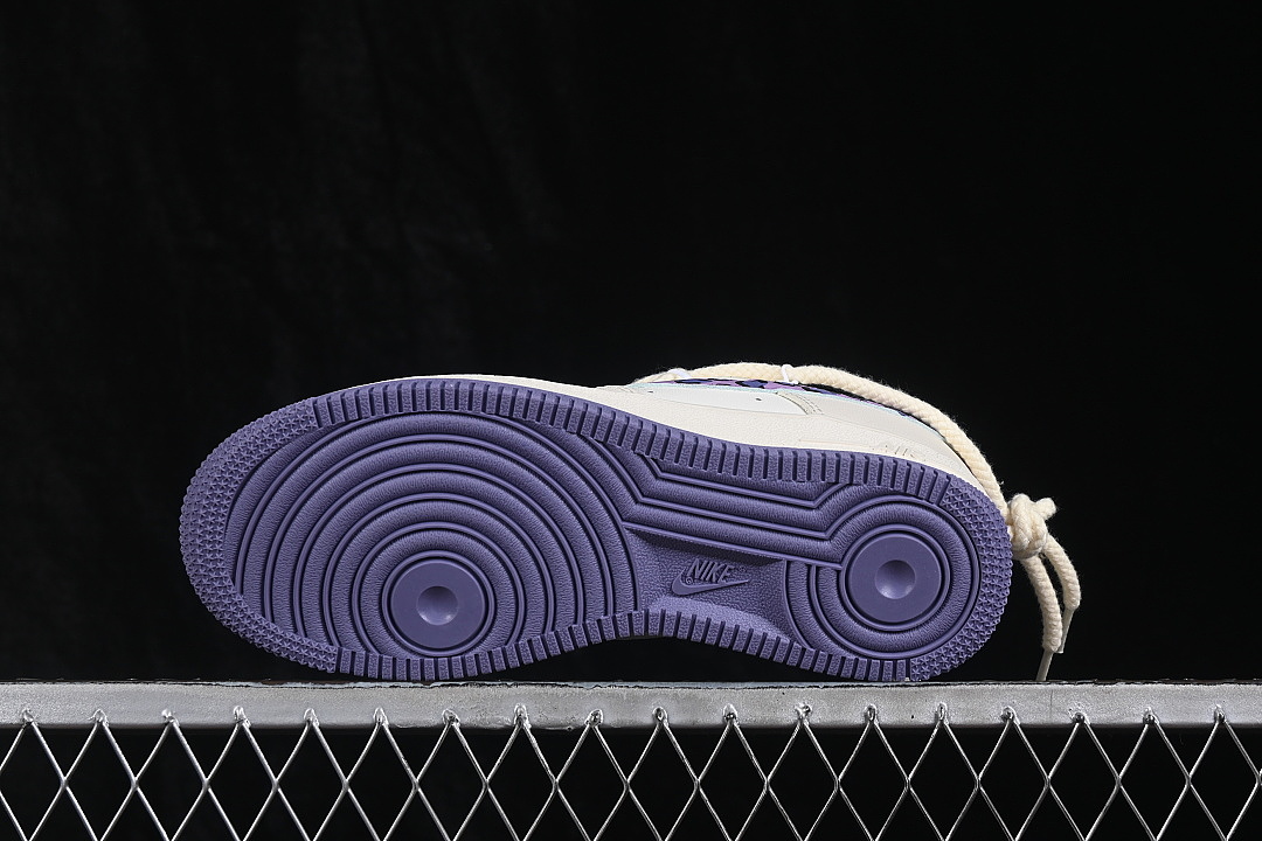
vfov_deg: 18.2
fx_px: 2629
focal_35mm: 75
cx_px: 631
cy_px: 420
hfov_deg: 27.0
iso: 160
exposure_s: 1/80
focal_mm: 50
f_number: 8
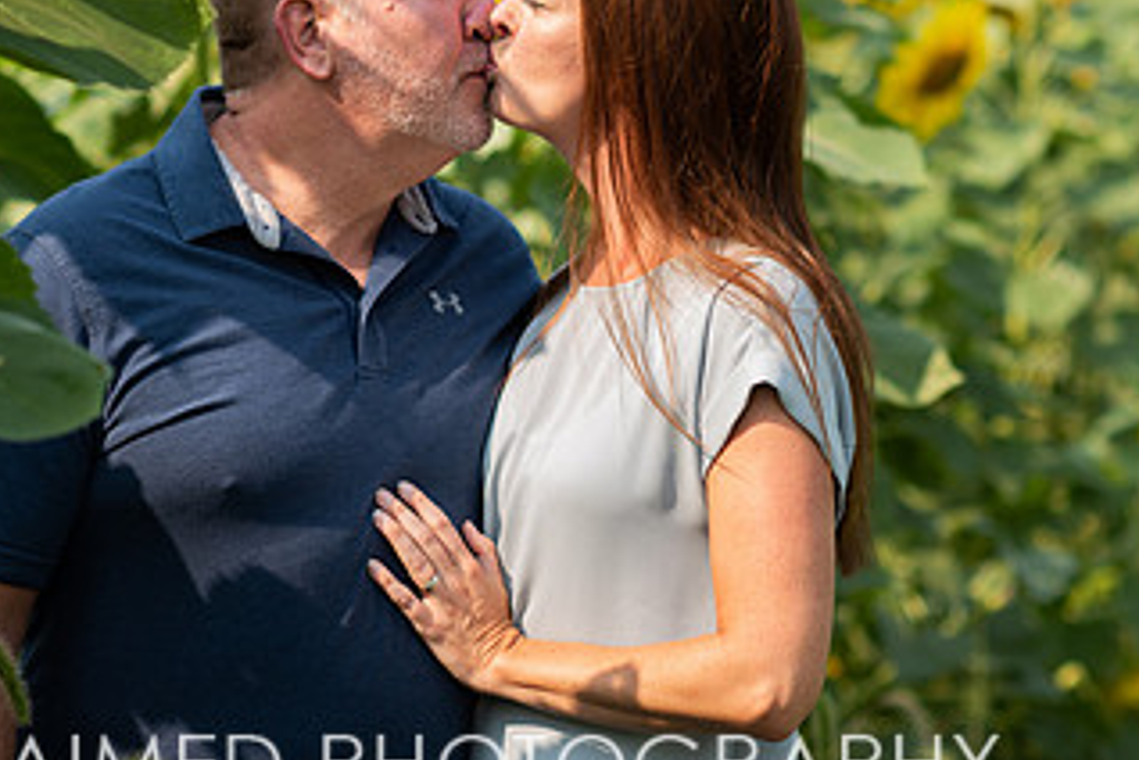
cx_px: 505
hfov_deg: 13.2
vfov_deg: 8.8
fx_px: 4904
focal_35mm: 155
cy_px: 142
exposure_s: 1/640
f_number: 2.5
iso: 50
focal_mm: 85
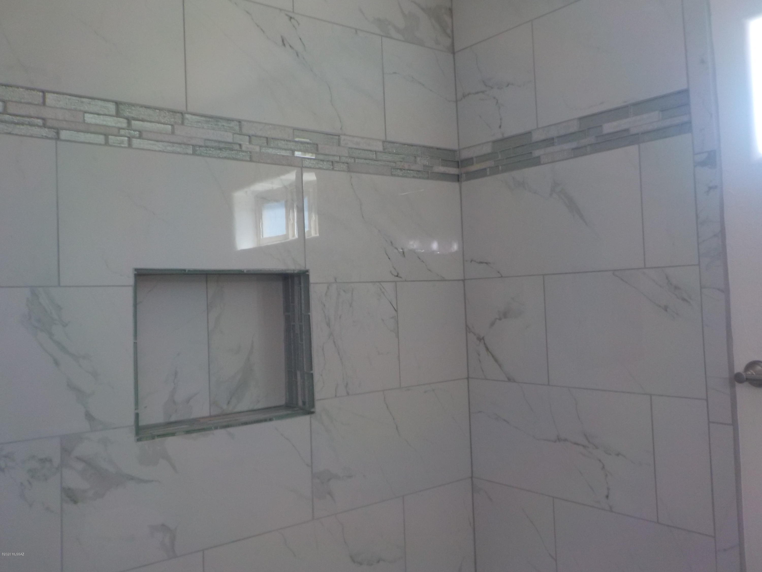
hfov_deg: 60.0
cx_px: 381
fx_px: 660
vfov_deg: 46.8
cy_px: 286
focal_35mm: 30
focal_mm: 4.1
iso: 180
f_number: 3.3
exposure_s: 1/30
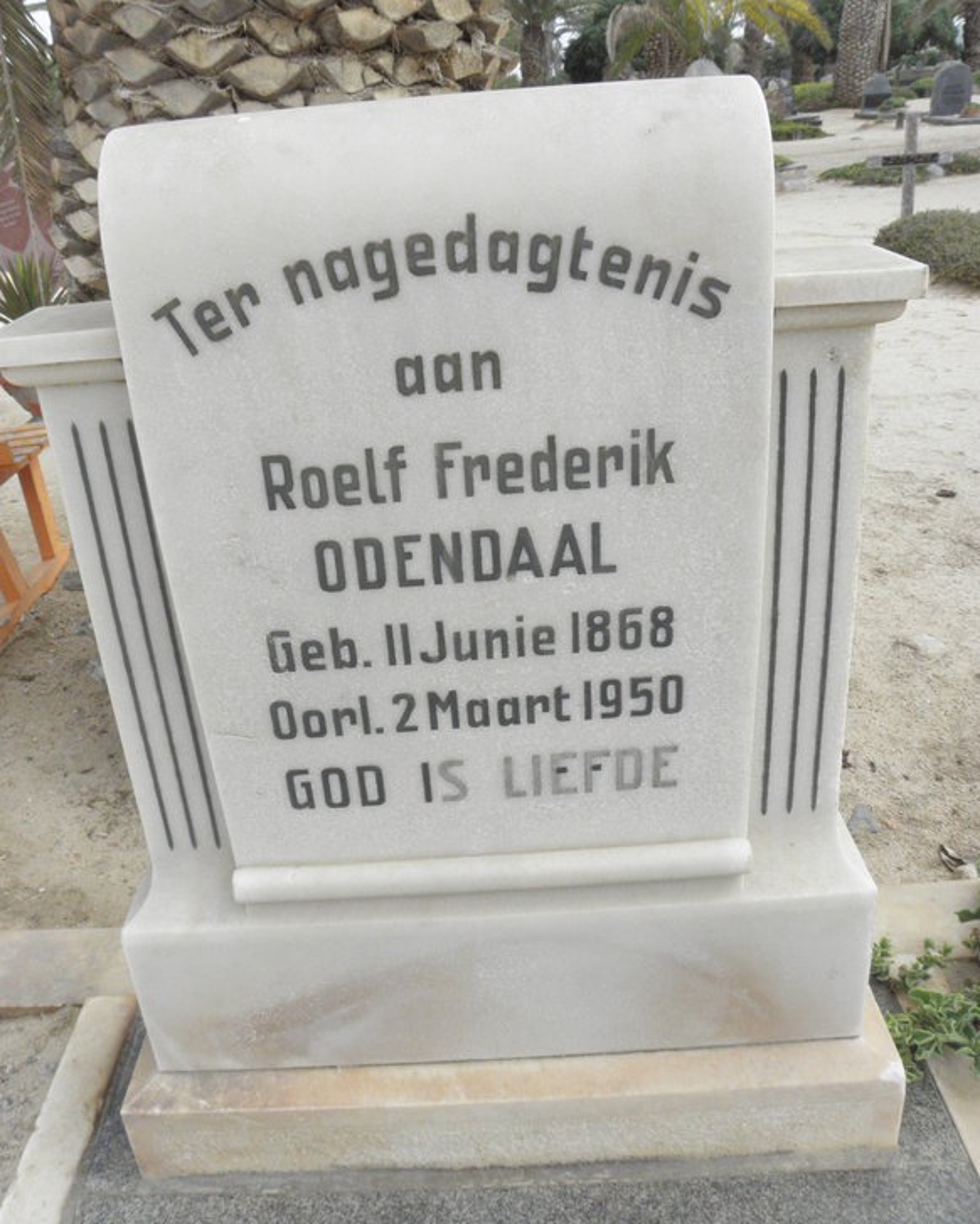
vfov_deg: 60.4
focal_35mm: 29
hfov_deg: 50.0
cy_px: 577
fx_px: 1051
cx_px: 478
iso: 200
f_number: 5.6
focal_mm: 4.83
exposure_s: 1/640
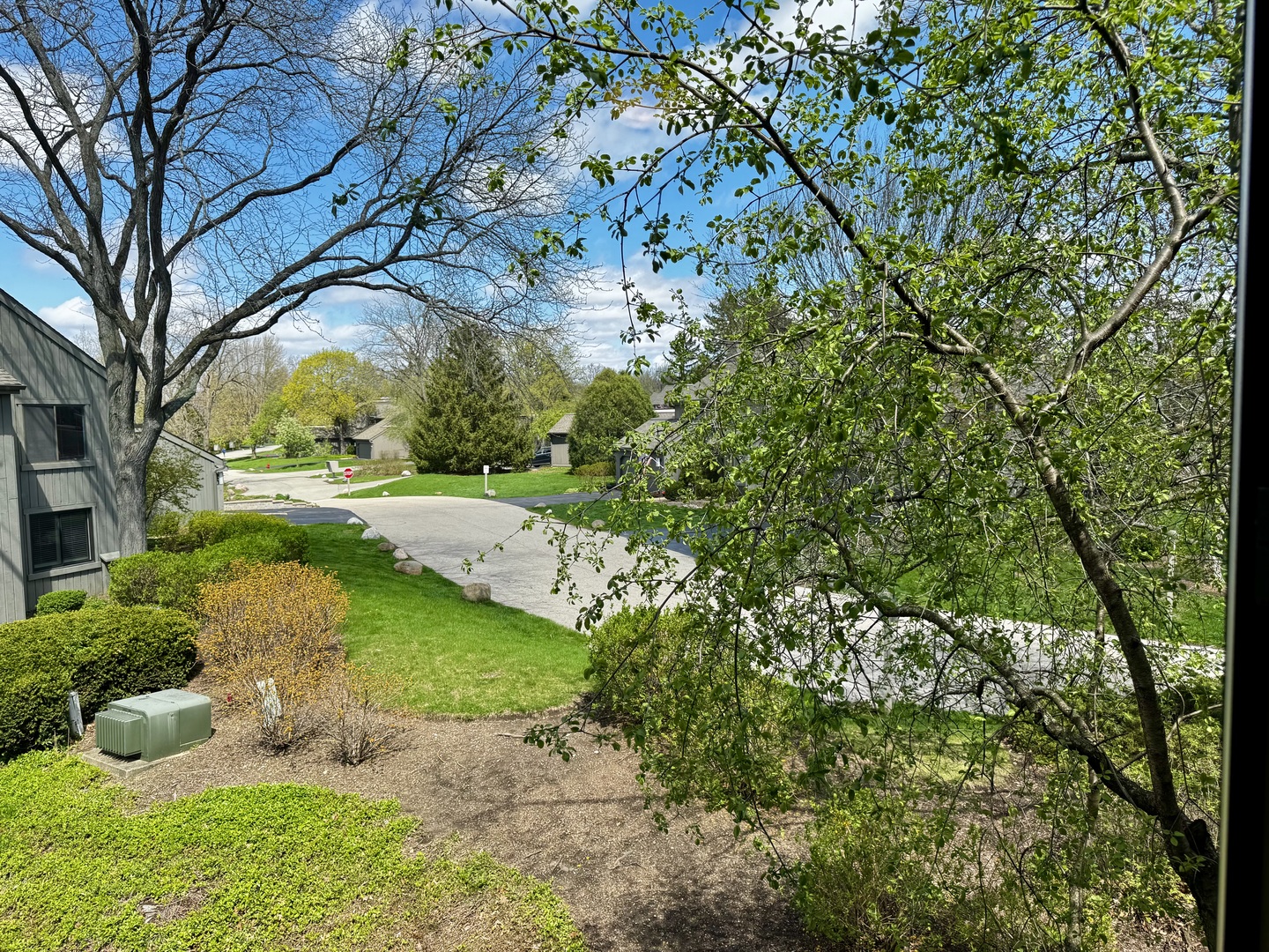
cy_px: 476
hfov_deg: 71.6
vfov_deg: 56.8
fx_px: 880
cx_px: 634
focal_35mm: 24
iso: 80
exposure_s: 1/1112
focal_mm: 6.76
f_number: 1.78
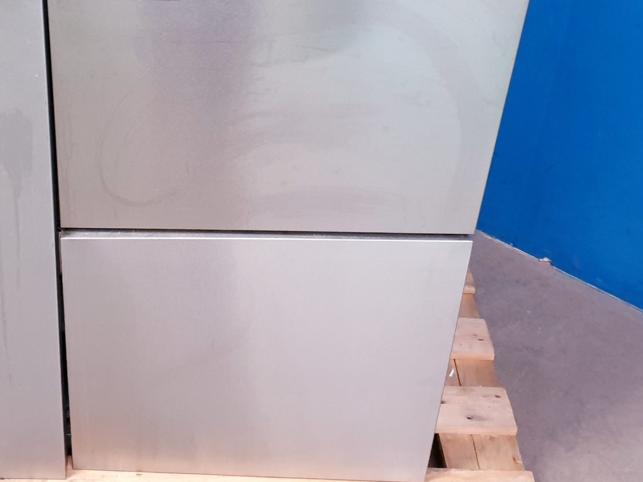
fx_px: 1003
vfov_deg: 26.7
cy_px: 117
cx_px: 200
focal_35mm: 54
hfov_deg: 35.1
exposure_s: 1/33
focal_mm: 4.3
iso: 250
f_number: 1.5
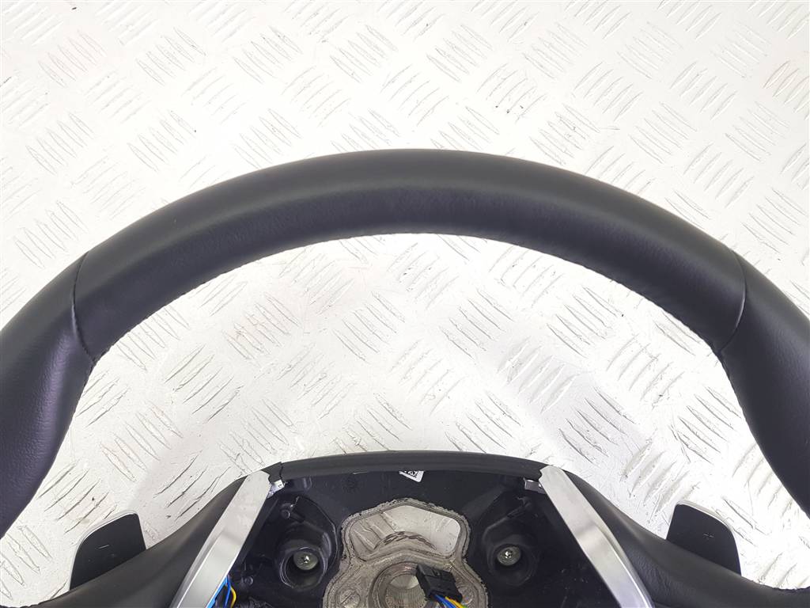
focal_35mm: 26
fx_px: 608
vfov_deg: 53.1
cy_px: 304
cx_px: 405
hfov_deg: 67.3
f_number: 1.7
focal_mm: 4.2
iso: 64
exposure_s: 1/50
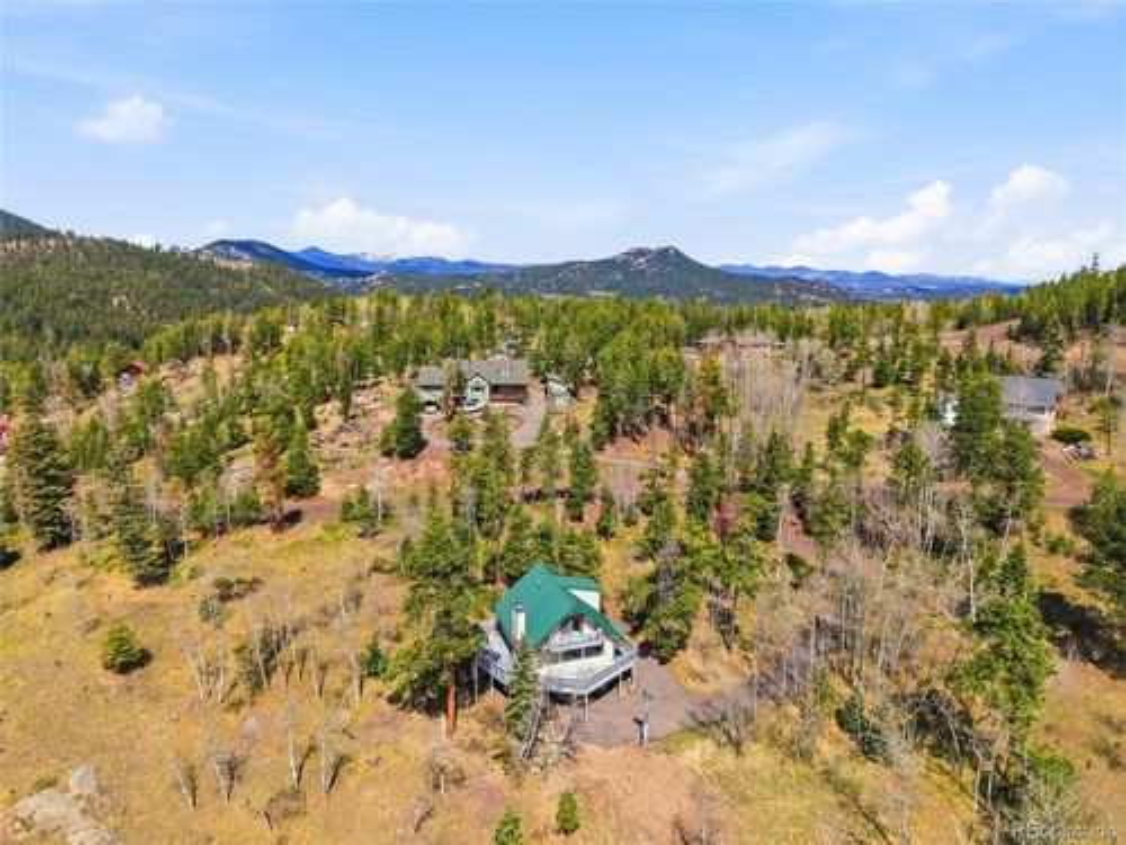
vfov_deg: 56.8
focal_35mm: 24
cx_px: 563
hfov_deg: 71.6
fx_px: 781
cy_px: 422
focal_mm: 8.7
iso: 110
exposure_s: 1/8000
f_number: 1.8
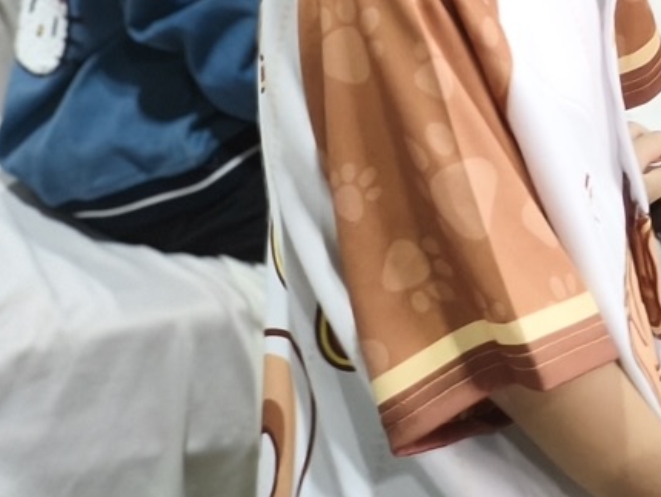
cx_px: 801
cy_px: -309
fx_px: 3267
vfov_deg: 8.4
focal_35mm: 171
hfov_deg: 11.3
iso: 800
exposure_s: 1/50
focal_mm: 7.1
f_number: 1.9
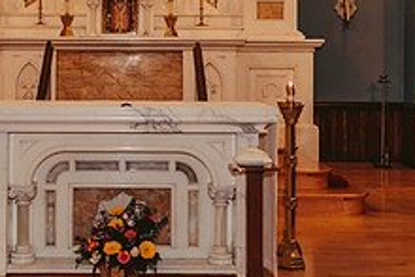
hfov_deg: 26.8
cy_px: 50
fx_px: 865
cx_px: 136
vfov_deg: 18.0
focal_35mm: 75
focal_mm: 28
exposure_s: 1/100
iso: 800
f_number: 2.8
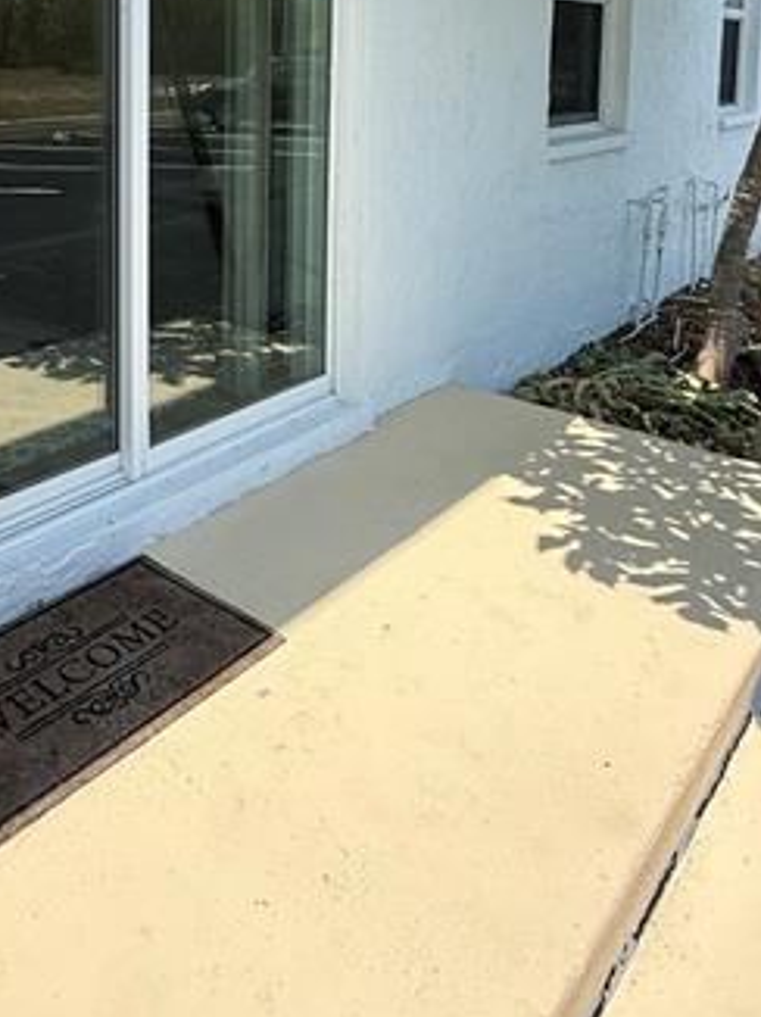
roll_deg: +0.1
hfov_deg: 41.9
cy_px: 150
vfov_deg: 50.6
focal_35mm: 33
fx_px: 969
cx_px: 215
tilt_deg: -5.5
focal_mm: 2.22
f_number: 2.2
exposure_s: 1/1431
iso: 64
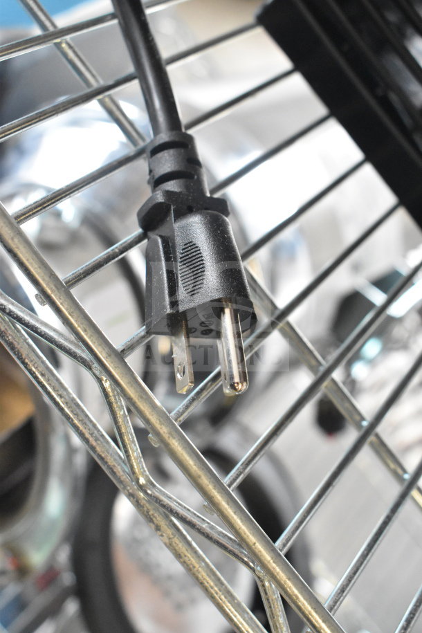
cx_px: 211
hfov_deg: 29.9
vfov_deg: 43.6
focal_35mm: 45
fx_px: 791
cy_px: 316
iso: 6400
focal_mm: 30
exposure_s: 1/160
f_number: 6.3
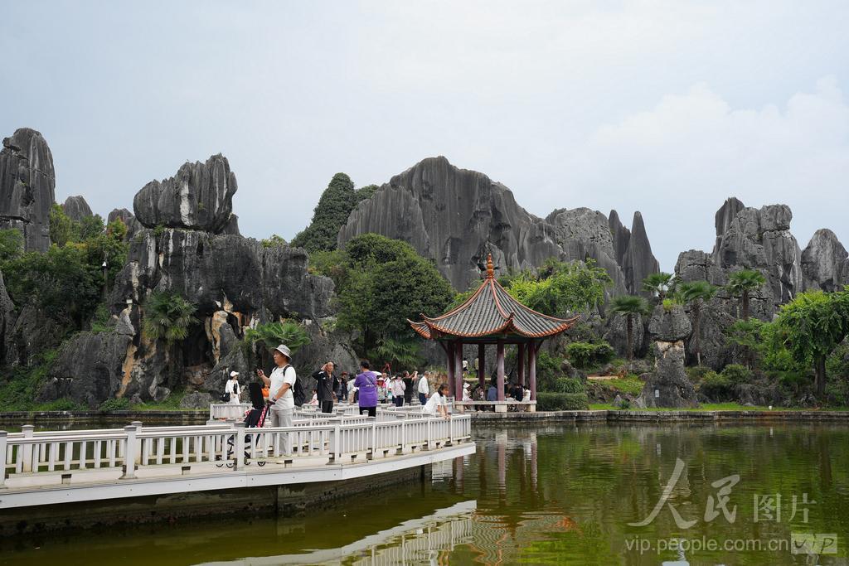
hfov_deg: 41.1
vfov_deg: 28.1
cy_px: 283
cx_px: 424
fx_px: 1132
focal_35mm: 48
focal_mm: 48
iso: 100
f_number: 5
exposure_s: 1/400
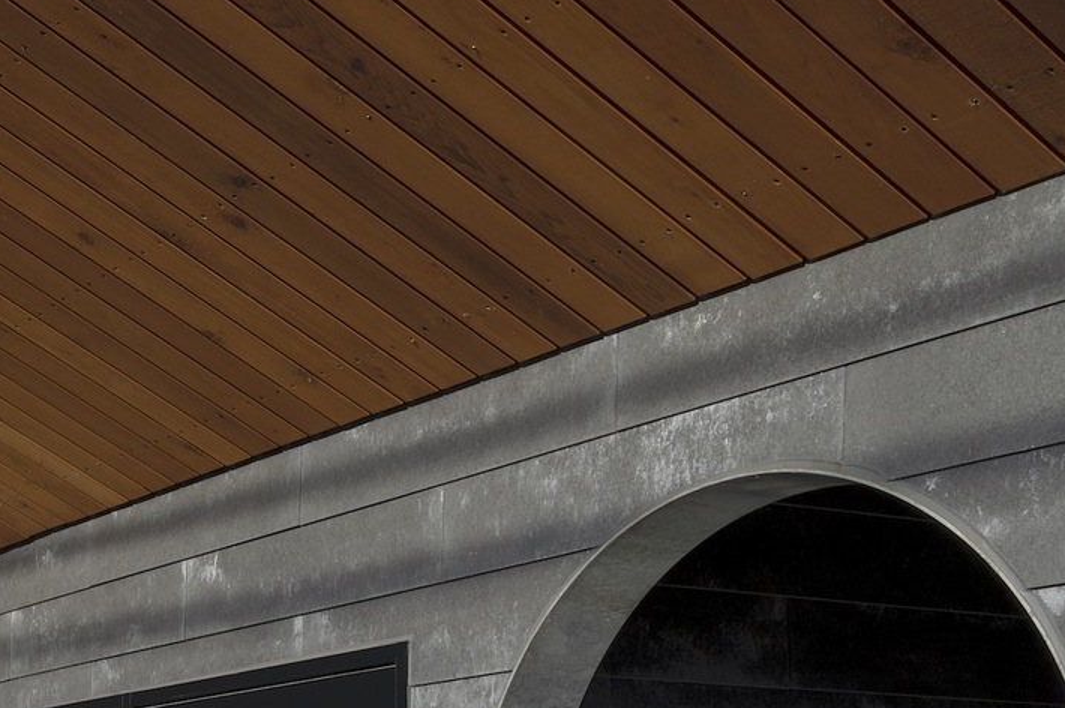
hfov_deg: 29.8
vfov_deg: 20.3
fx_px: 1832
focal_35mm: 62
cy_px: 878
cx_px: -39
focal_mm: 22
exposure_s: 1/250
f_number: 10
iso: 125
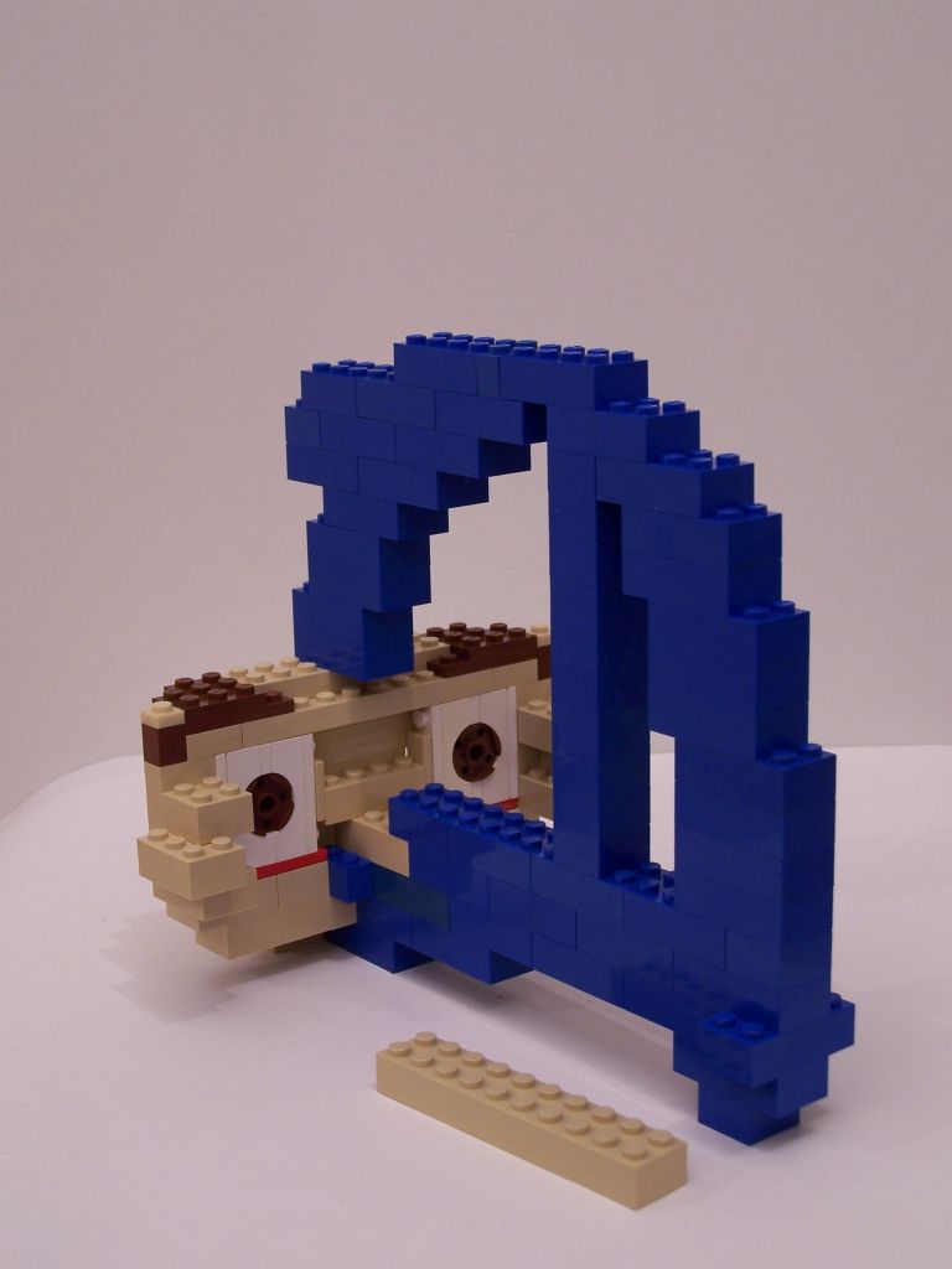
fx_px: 2163
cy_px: 634
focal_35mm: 59
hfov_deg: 24.8
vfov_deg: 32.7
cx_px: 476
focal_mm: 9.8
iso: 80
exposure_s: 1/3
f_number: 3.1
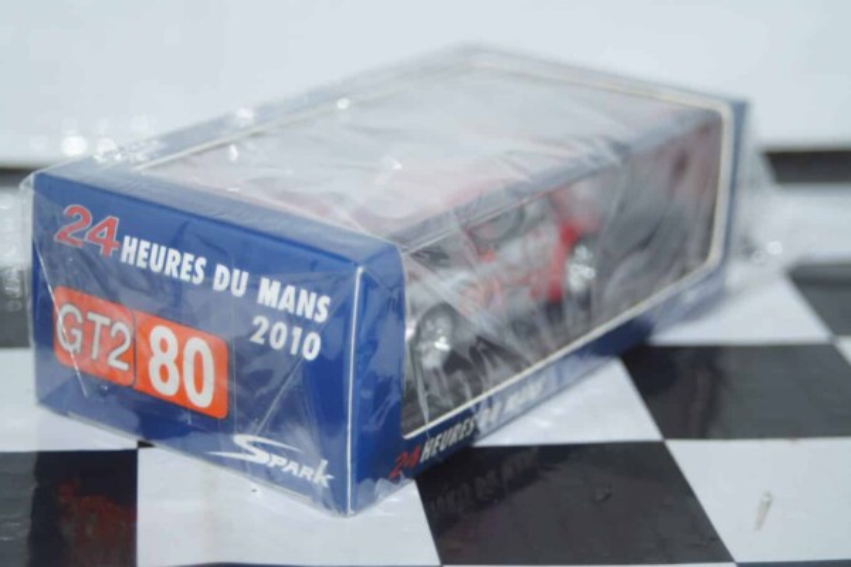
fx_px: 2127
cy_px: 284
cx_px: 426
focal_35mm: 90
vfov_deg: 15.2
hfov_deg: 22.6
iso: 320
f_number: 5.6
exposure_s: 1/100
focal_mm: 60
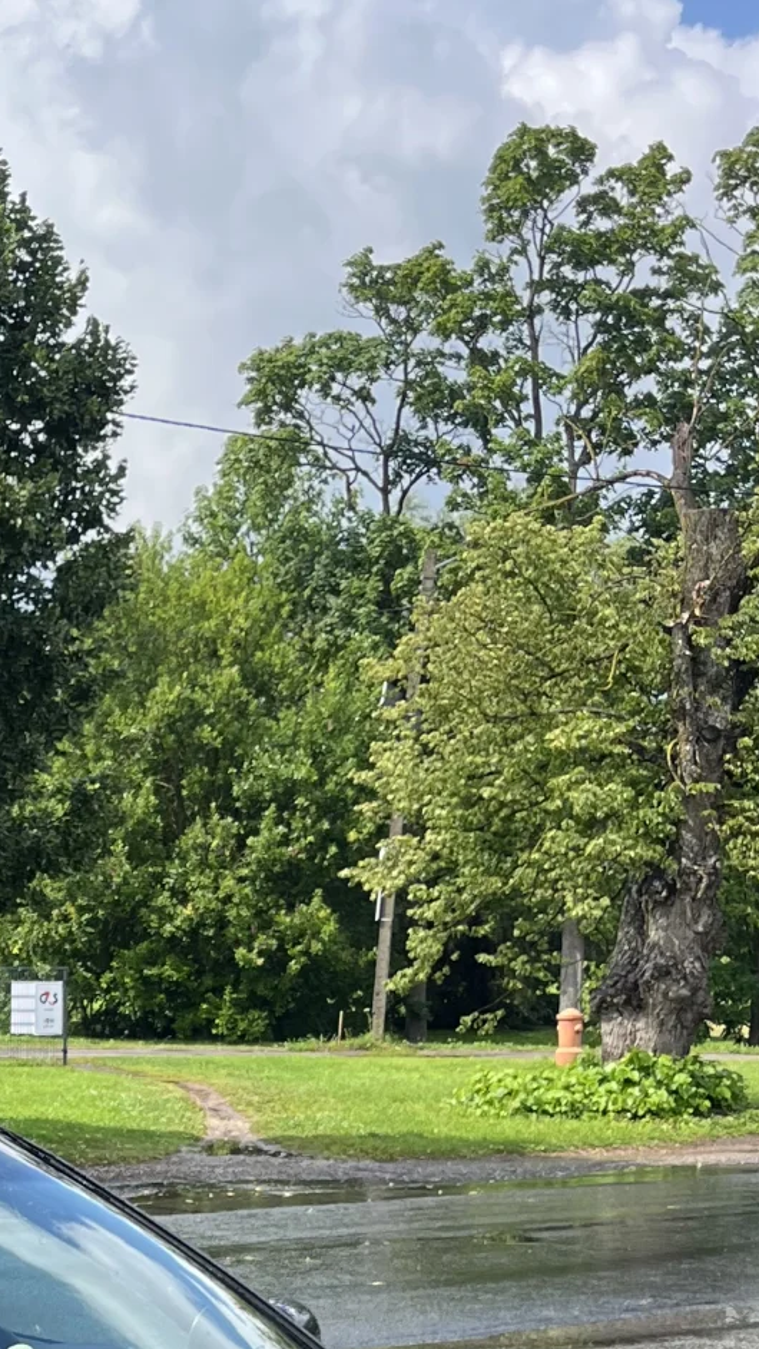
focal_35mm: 77
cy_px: 1305
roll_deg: -0.8
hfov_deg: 15.2
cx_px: -143
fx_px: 2754
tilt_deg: -8.9
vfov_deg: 26.3
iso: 50
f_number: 1.6
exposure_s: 1/1441
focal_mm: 5.1
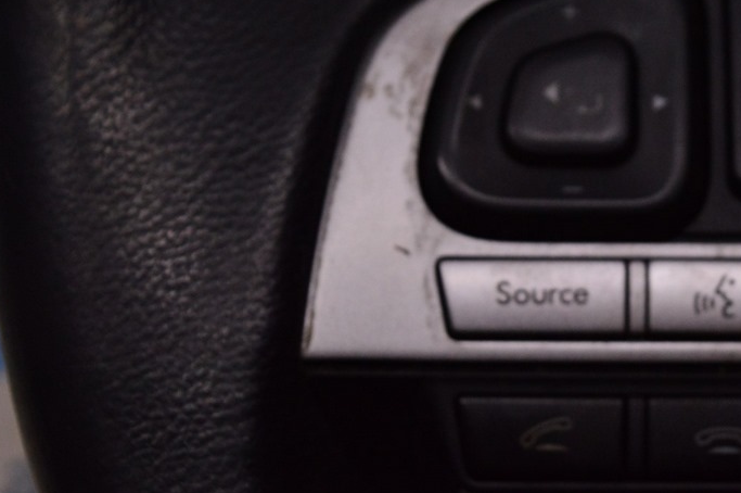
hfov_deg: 16.5
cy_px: 166
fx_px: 2545
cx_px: 547
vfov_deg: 11.0
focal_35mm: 124
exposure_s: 1/400
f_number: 5.6
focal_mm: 55
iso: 1600
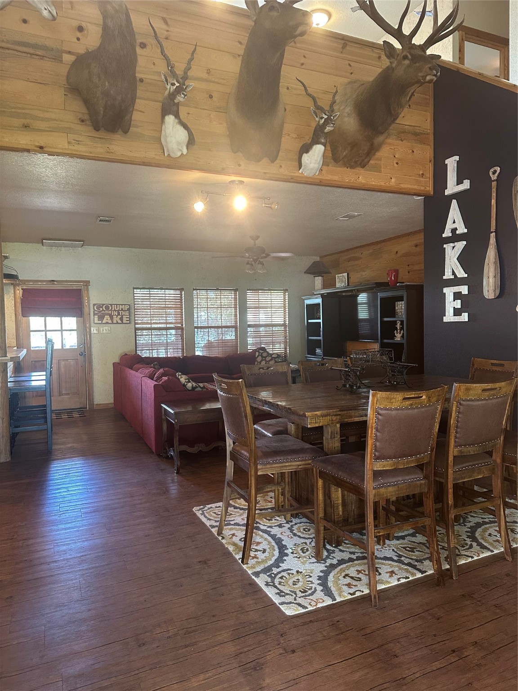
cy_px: 346
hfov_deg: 56.8
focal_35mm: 24
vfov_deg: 71.6
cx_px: 259
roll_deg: -0.1
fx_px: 479
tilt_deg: -2.3
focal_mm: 6.86
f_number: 1.78
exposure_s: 1/60
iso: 320
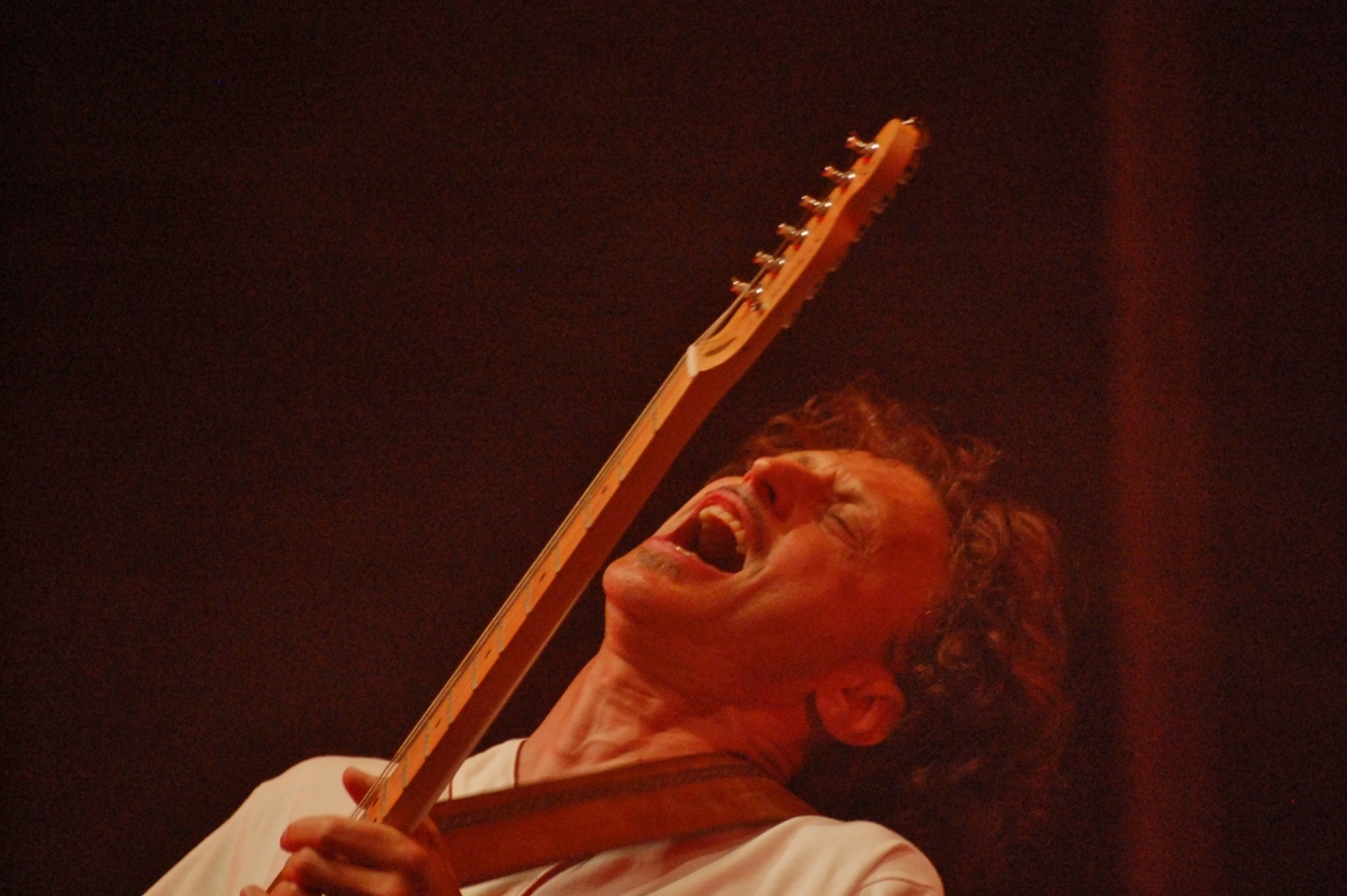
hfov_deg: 6.2
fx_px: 12337
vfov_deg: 4.2
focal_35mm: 330
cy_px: 448
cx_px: 674
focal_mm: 220
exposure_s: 1/125
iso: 1600
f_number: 5.3
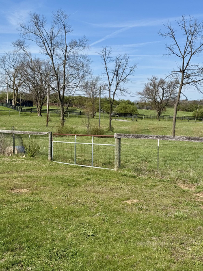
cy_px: 136
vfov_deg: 39.7
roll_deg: -1.1
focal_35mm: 48
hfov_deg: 30.3
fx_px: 375
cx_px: 102
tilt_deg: -2.8
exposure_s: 1/4975
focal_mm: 6.76
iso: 64
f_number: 1.78
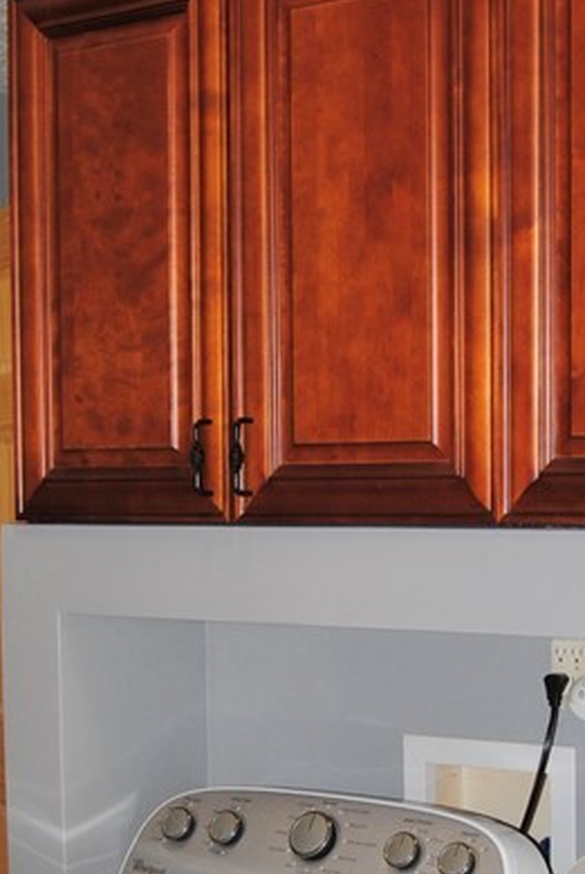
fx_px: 1823
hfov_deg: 18.1
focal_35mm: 75
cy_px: 705
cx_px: 452
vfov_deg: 26.4
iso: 200
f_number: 3.5
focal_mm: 18
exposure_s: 1/60
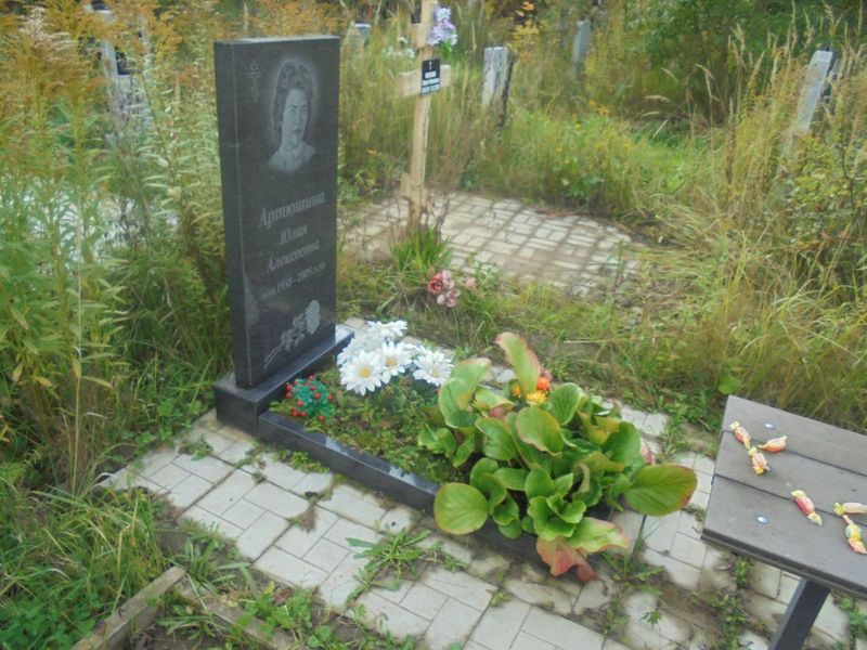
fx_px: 651
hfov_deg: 67.3
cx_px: 434
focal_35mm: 26
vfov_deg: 53.1
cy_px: 325
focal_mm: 4.6
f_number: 3.5
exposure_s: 1/250
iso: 100
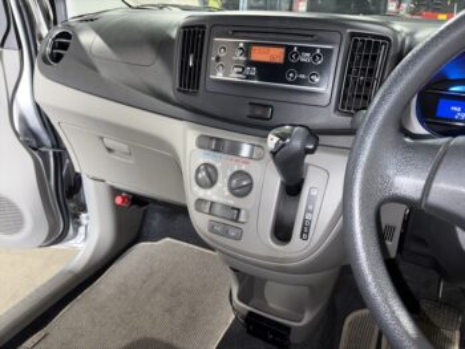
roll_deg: +1.0
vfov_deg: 53.1
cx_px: 232
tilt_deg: -26.0
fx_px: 350
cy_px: 174
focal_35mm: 26
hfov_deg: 67.3
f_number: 1.6
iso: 50
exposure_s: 1/15
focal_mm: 5.96
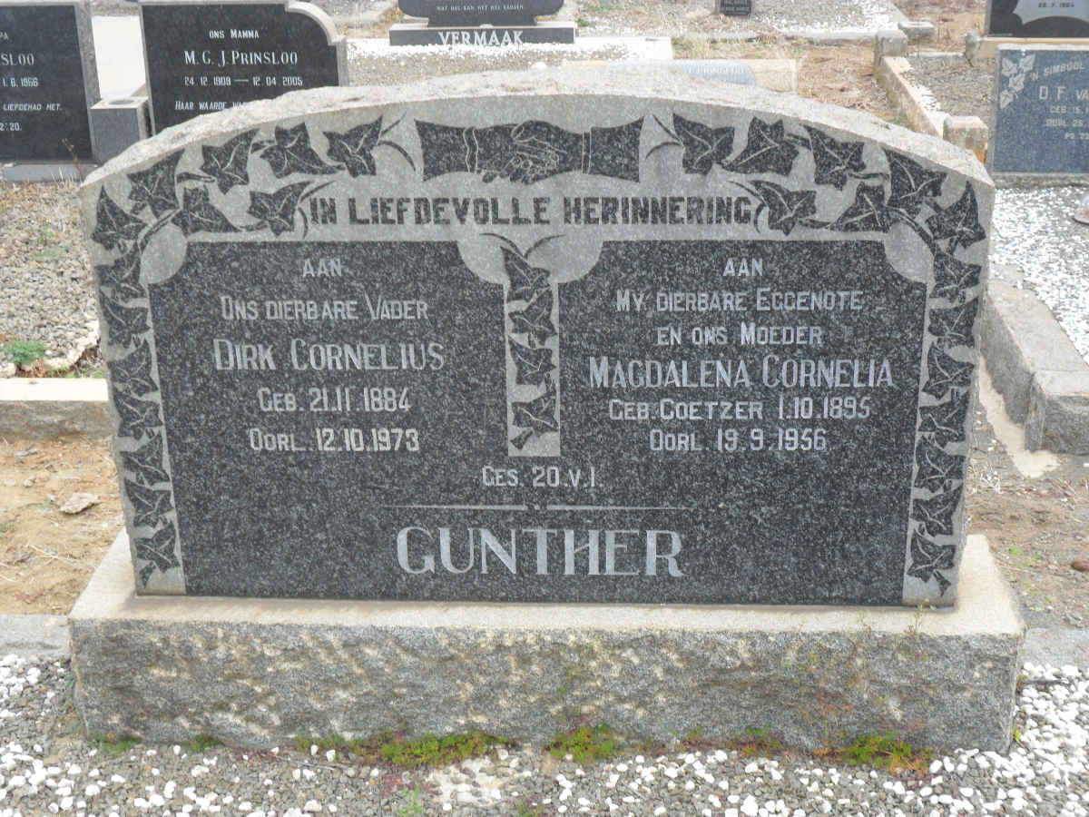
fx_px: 1636
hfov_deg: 36.8
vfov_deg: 28.0
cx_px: 544
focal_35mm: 52
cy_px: 408
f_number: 5
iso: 100
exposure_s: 1/90
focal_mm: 9.3
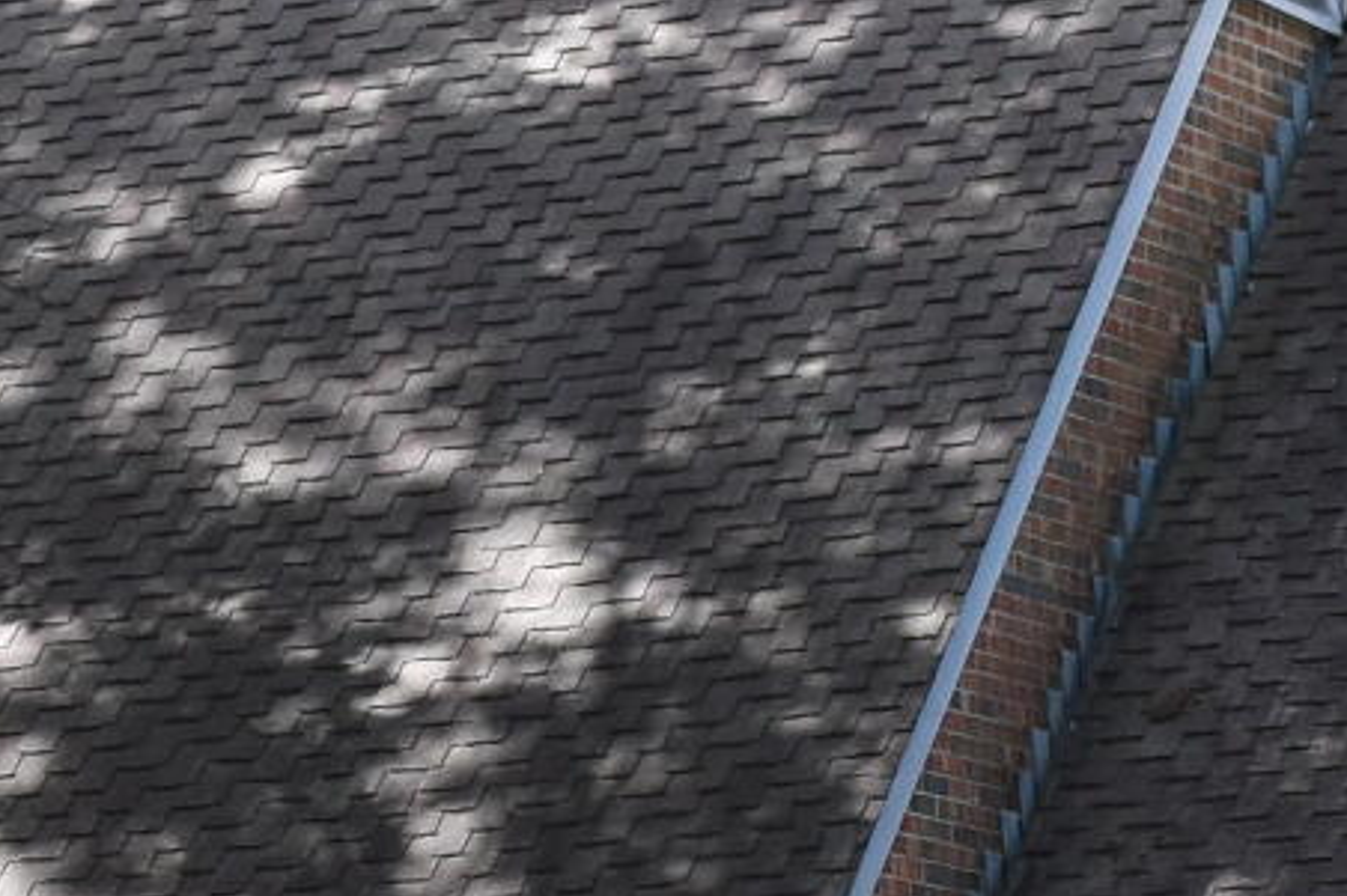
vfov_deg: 4.9
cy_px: 926
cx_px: 414
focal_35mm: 279
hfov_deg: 7.4
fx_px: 10435
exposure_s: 1/200
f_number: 7.1
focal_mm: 28
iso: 400
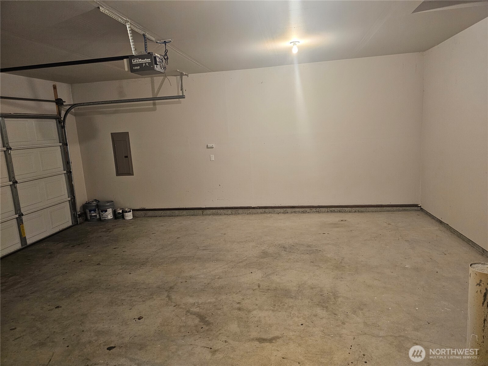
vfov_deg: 58.9
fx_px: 324
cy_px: 183
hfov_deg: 73.9
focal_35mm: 23
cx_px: 244
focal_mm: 6.3
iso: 800
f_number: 1.7
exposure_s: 1/60
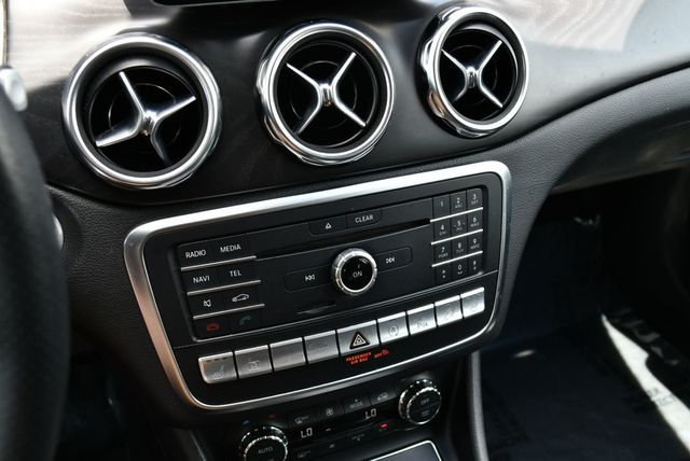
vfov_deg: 36.9
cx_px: 345
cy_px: 230
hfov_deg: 53.1
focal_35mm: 36
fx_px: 691
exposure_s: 1/250
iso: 400
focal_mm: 18
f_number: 4
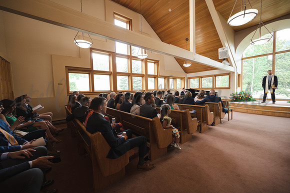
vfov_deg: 81.1
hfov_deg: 104.3
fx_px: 113
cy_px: 96
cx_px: 145
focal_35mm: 14
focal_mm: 14
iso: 1250
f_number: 4
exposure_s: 1/125
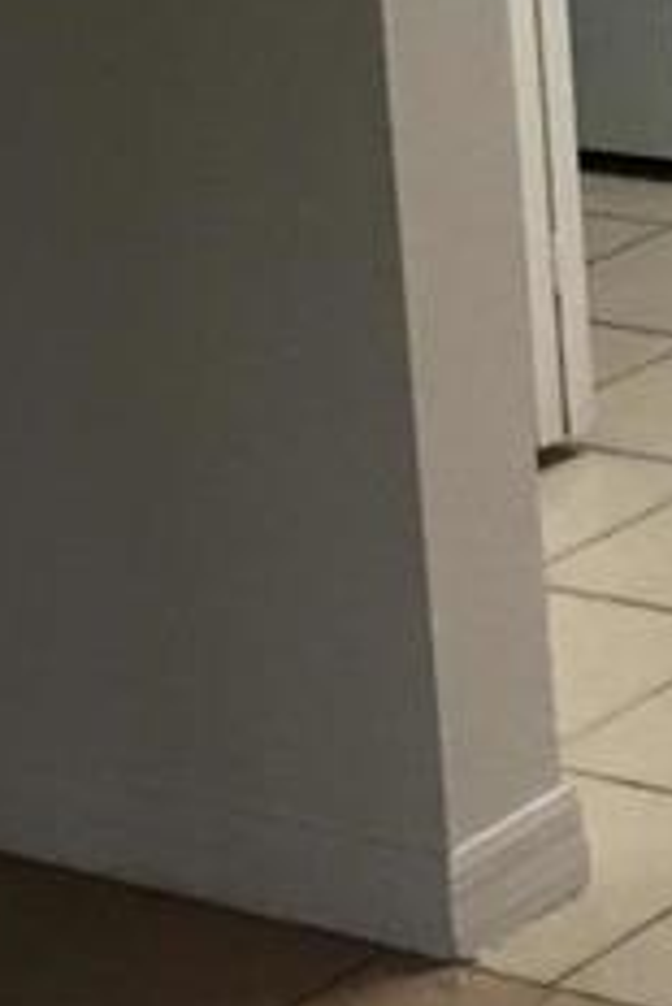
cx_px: 1834
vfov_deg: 12.5
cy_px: -468
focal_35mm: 156
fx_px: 4361
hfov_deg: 7.9
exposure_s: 1/30
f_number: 2.2
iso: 50
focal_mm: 4.15
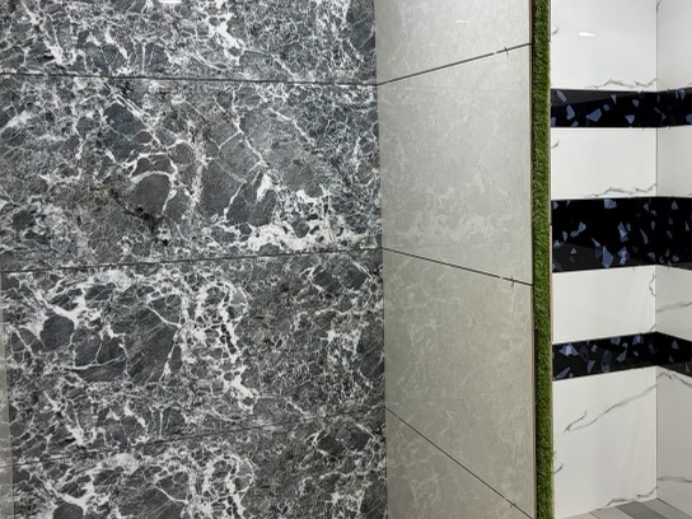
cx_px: 534
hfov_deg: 42.3
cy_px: 222
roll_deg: +1.5
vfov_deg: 33.5
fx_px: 860
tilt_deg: -3.8
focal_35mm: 43
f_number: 1.6
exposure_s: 1/50
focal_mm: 5.96
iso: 100
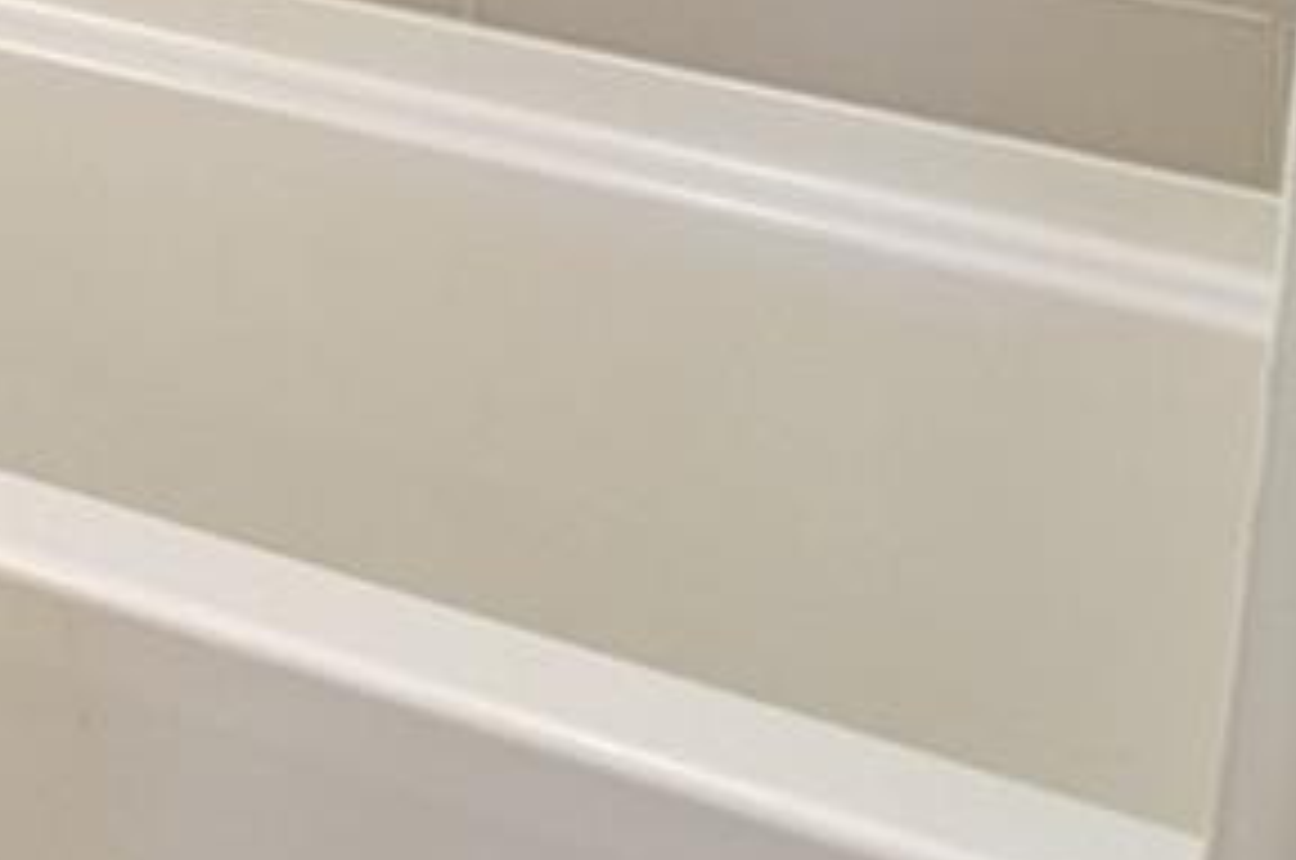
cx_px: -1548
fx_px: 3199
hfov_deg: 15.8
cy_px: -1295
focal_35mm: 89
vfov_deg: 11.9
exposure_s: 1/80
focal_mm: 16
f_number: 4
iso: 500
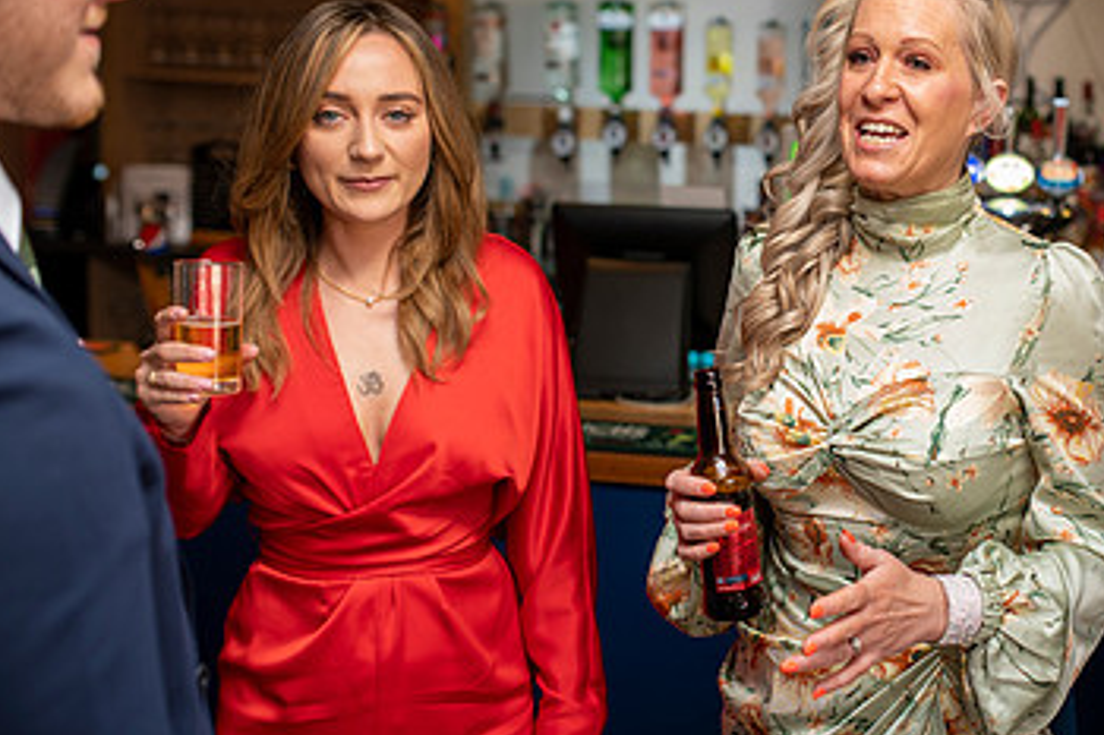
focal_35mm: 58
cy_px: 312
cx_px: 874
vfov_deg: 23.3
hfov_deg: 33.6
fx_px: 1778
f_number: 2.5
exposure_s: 1/100
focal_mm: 35
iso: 320
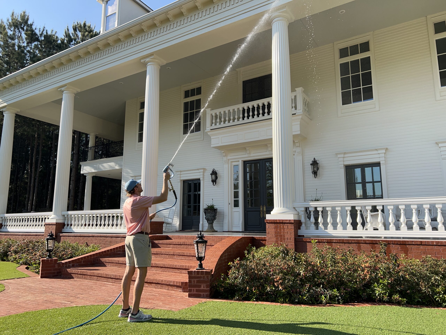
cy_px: 168
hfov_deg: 67.3
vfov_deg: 53.1
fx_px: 335
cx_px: 223
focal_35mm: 26
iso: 50
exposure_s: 1/1698
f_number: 1.5
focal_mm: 5.7
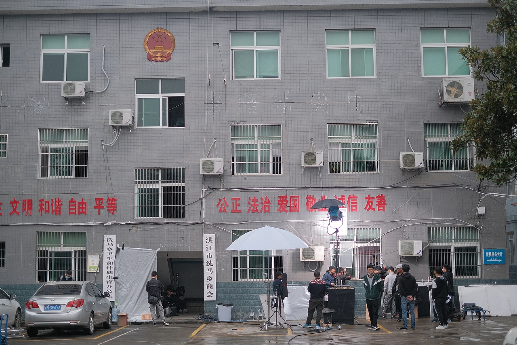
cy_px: 172
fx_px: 761
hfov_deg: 37.5
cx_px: 258
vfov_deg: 25.5
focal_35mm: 53
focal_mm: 35
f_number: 1.4
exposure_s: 1/2000
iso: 320
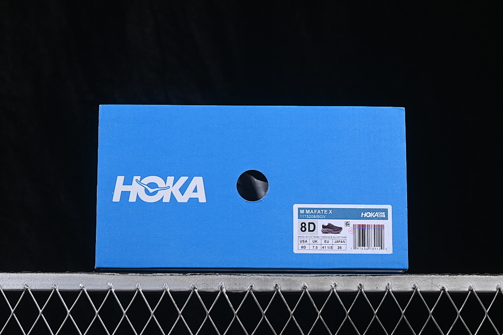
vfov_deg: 18.2
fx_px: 1048
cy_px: 168
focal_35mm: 75
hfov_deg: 27.0
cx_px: 252
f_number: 8
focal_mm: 50
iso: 160
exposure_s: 1/80
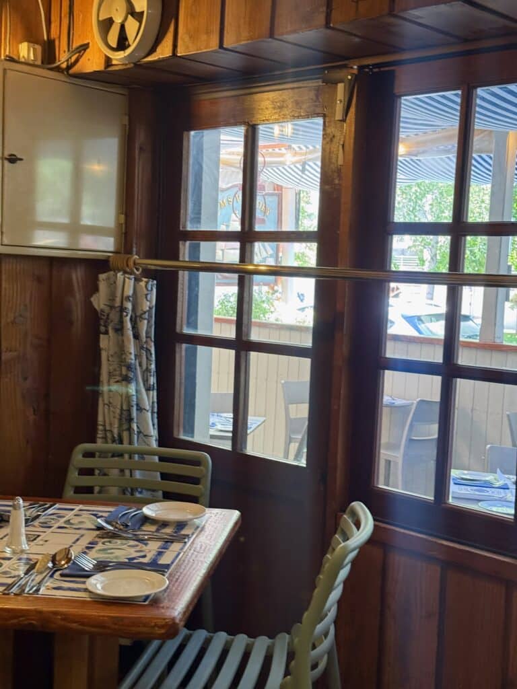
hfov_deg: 30.3
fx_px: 956
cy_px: 344
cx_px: 258
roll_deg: -1.7
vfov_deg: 39.7
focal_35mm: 48
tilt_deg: -4.8
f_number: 1.78
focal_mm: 6.76
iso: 200
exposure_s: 1/50
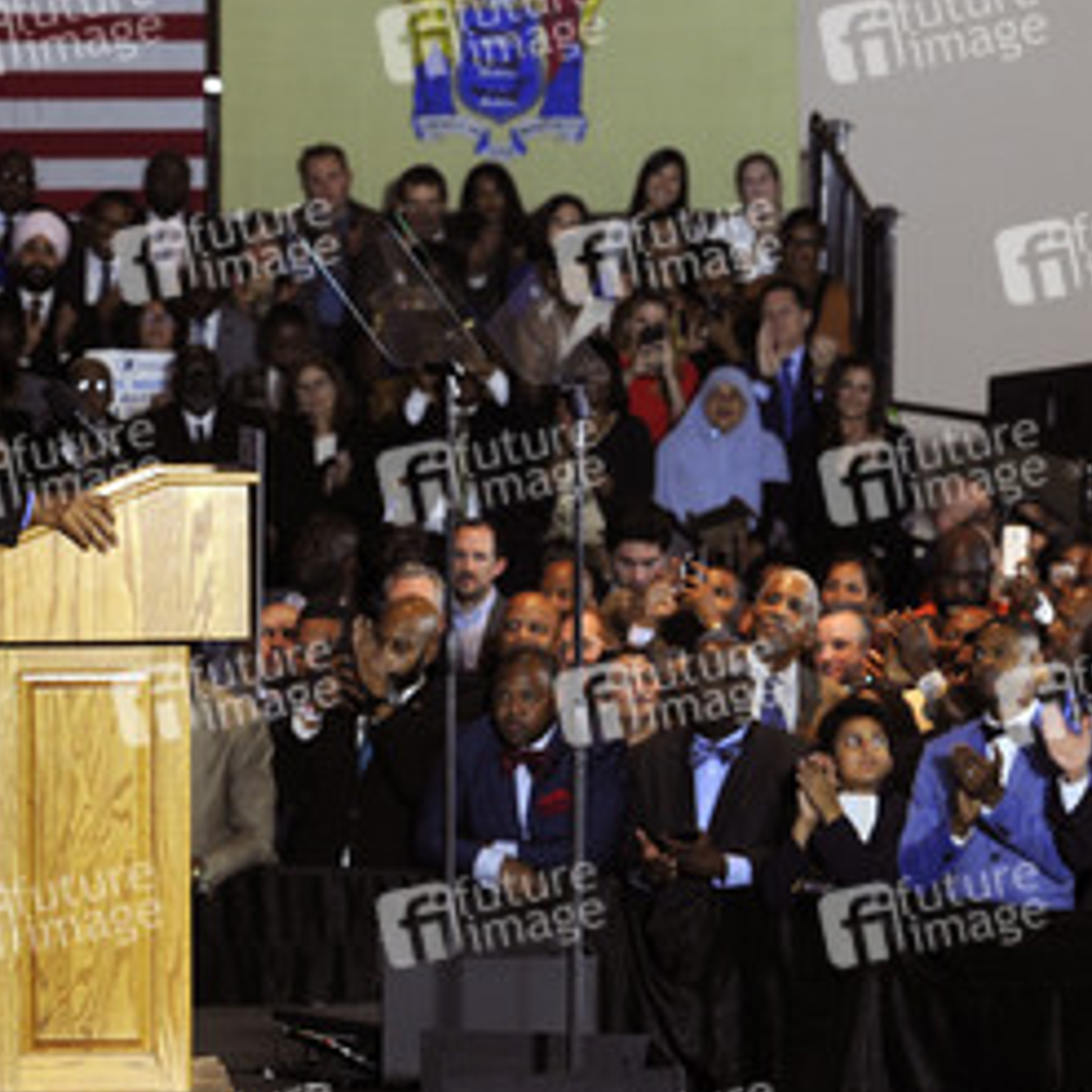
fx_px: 5532
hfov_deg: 11.3
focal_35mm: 155
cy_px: 584
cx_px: 548
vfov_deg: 11.3
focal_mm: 100
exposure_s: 1/320
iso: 1600
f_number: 4
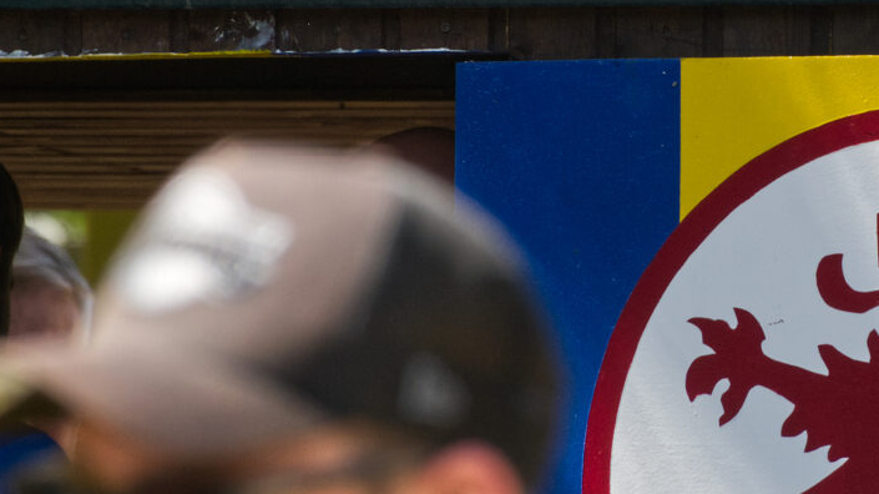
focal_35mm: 1428
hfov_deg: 1.5
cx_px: 862
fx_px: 33272
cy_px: 303
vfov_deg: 0.9
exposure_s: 1/320
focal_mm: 220
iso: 200
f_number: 5.6
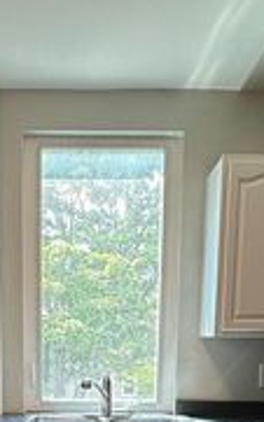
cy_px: 405
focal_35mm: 41
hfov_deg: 30.9
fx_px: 472
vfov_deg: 42.8
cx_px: 77
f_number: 2.2
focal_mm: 2.22
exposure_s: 1/120
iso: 100
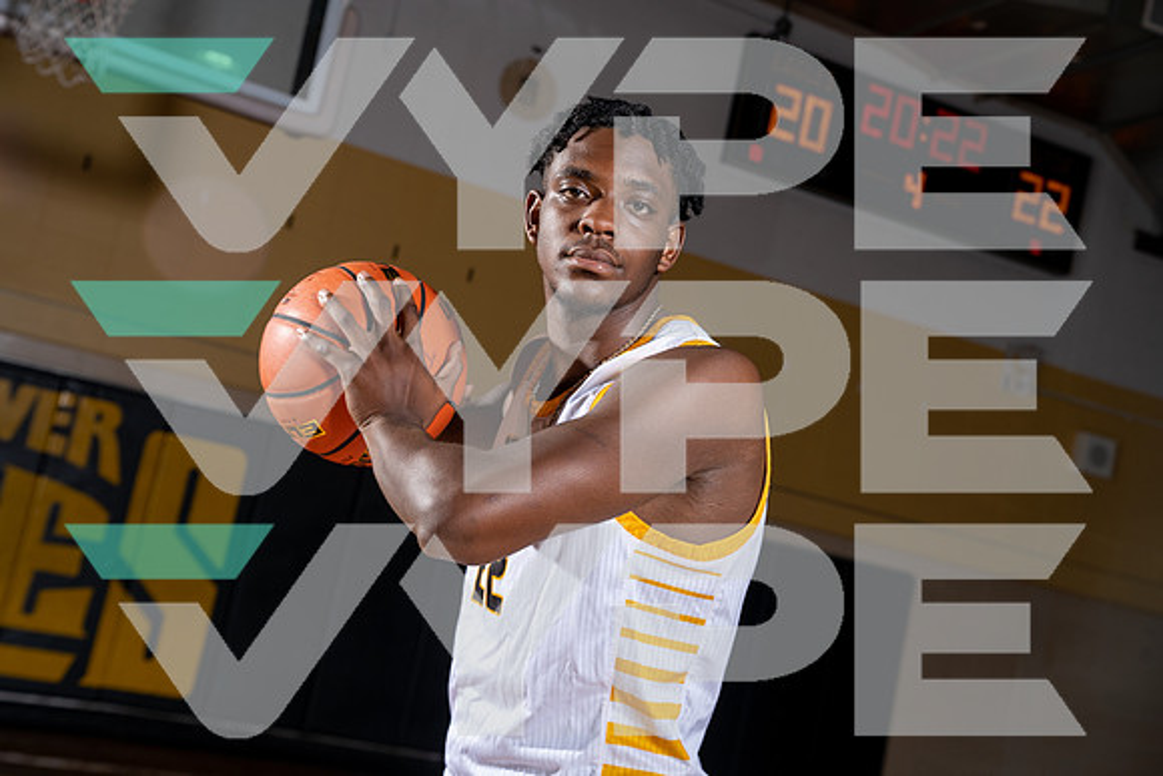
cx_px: 582
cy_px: 388
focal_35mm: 53
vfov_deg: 25.5
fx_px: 1713
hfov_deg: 37.5
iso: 320
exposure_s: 1/200
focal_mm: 53
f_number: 5.6
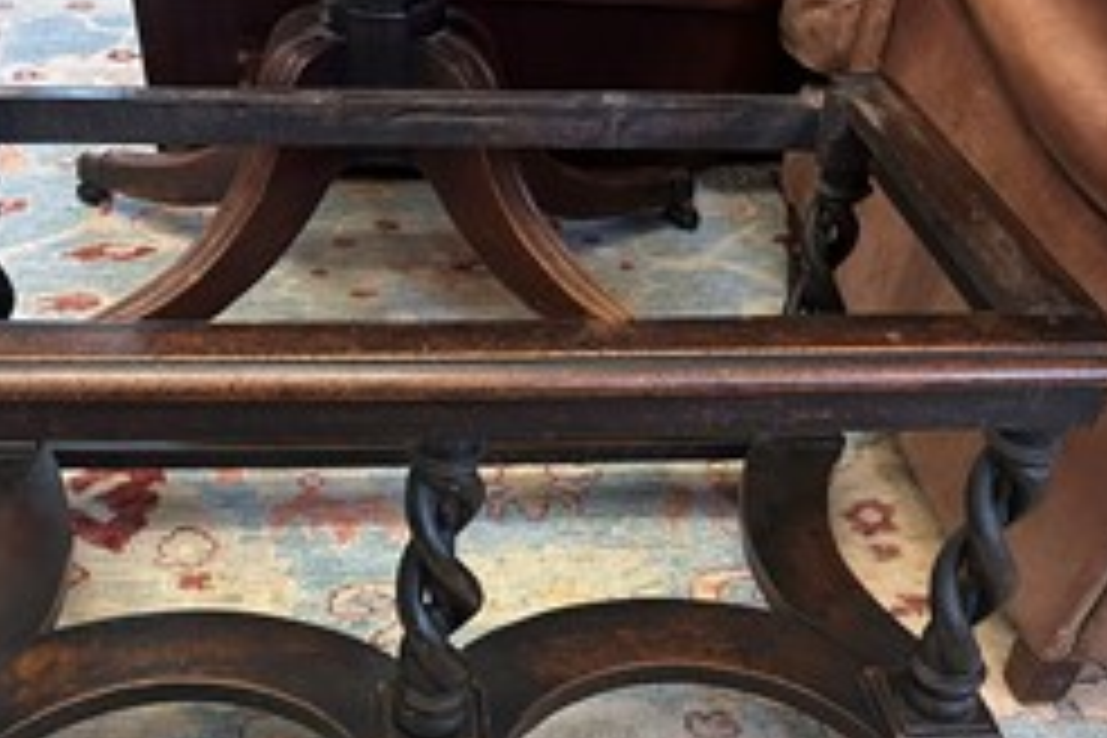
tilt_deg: -37.4
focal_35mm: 44
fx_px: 1353
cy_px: 513
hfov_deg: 44.3
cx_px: 454
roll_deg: -2.3
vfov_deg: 30.2
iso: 320
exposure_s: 1/50
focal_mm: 5.7
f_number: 1.5
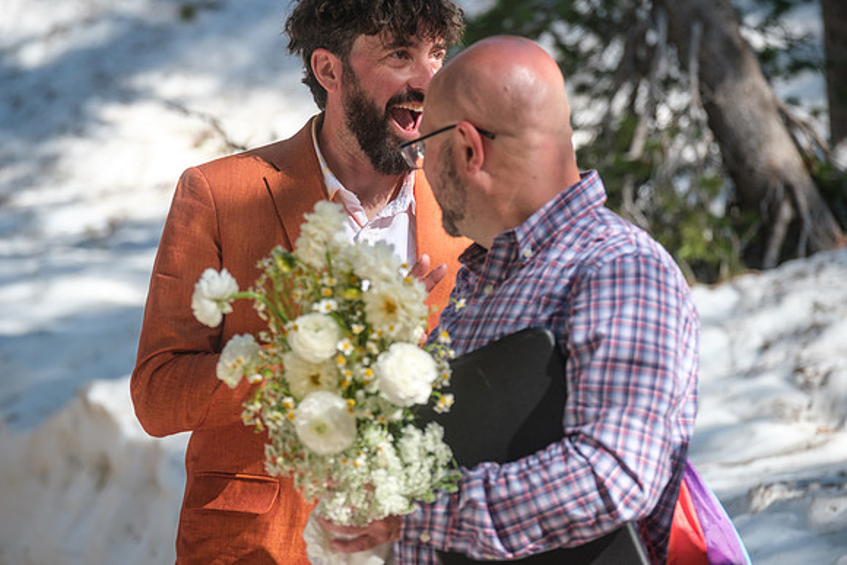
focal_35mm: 210
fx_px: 4942
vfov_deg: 6.5
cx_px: 424
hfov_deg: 9.8
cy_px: 282
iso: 400
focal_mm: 140
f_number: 4
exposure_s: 1/850
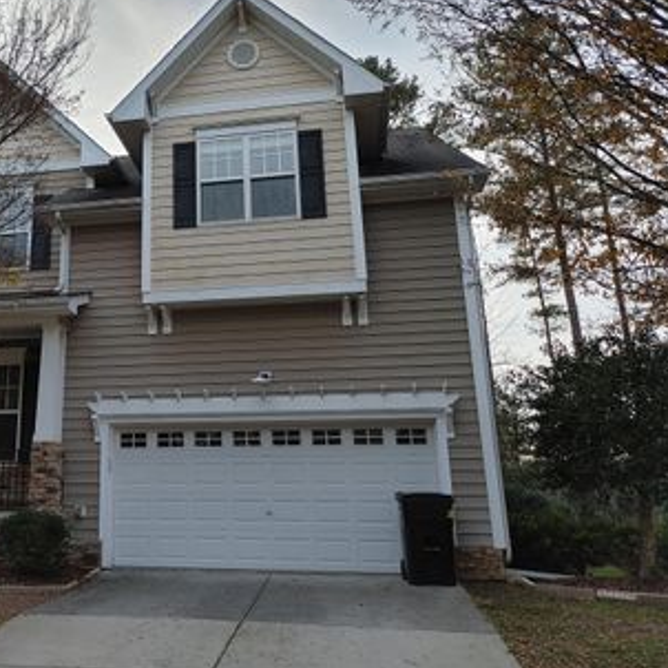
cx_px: 137
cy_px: 275
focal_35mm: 38
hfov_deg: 42.0
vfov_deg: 43.7
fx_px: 830
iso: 50
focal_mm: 5.58
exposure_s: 1/142
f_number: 1.8
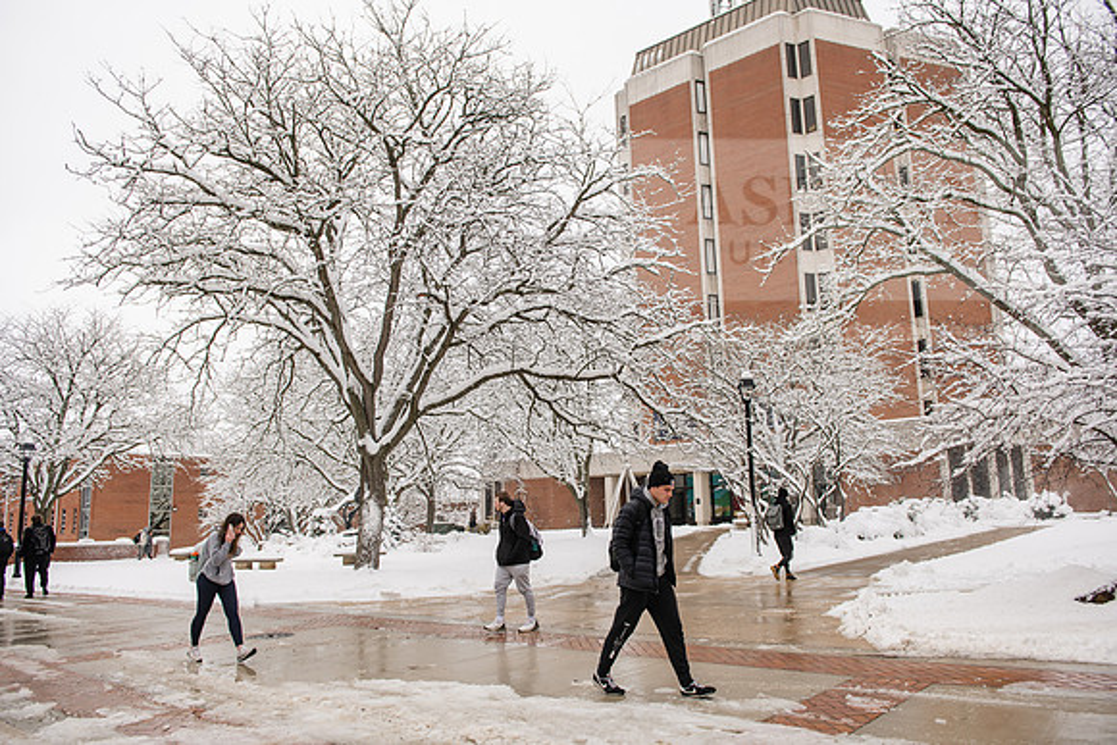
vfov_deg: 48.0
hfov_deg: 67.4
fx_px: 838
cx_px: 558
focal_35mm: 27
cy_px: 372
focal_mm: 27
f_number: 4.5
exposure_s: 1/500
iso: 160
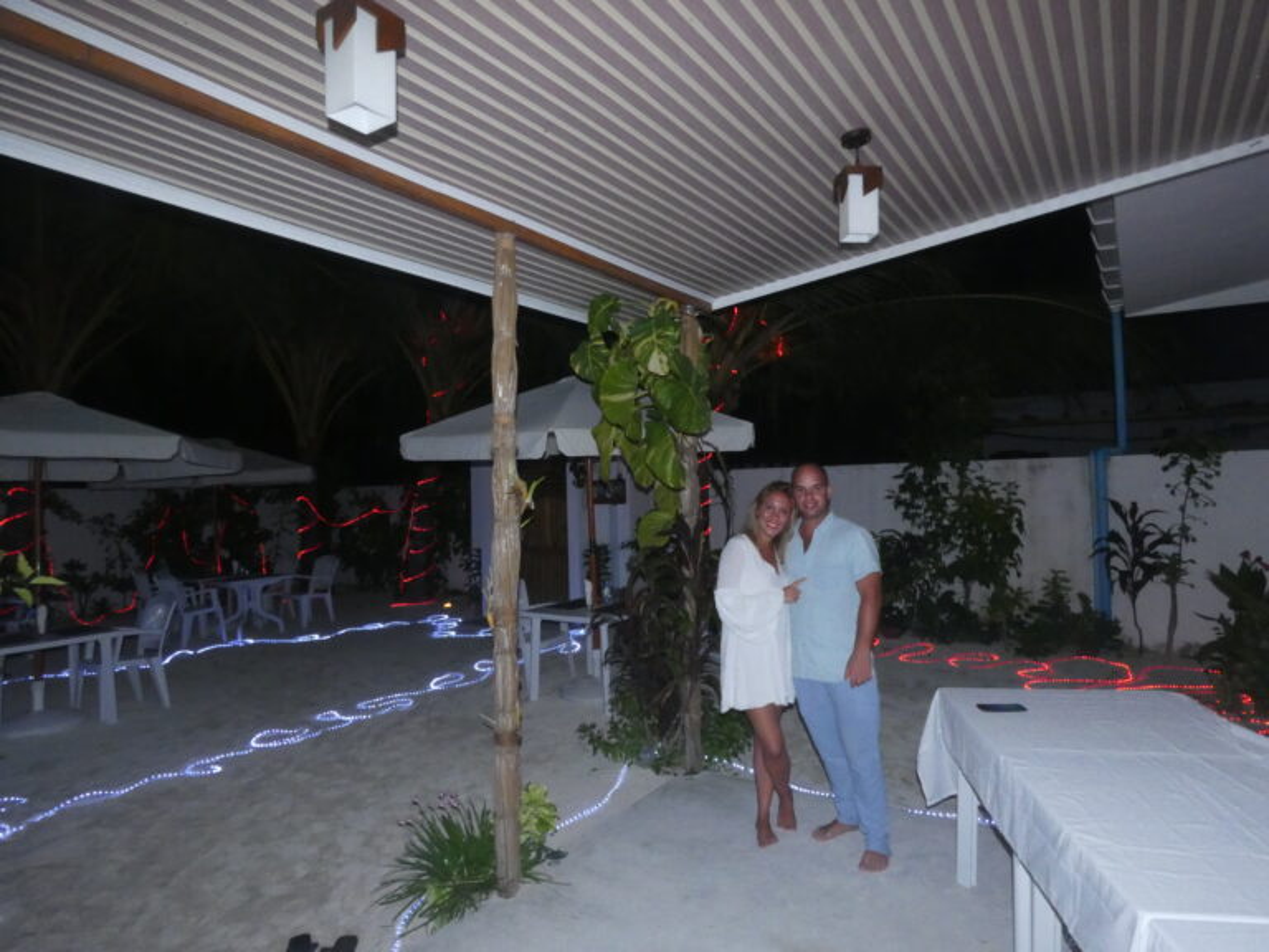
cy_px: 476
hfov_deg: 81.7
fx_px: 733
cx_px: 634
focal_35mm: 20
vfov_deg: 66.0
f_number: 6.3
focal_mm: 3.6
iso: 800
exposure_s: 1/60
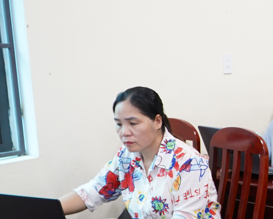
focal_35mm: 59
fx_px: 477
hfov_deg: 29.2
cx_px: 294
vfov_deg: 25.7
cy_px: 137
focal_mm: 18
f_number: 4
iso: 800
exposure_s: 1/30
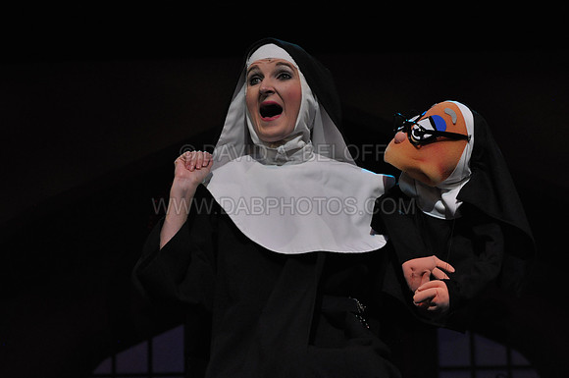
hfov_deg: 17.1
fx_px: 1894
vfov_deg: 11.4
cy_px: 189
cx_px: 284
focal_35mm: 120
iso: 1600
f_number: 6.3
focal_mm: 80
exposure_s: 1/400
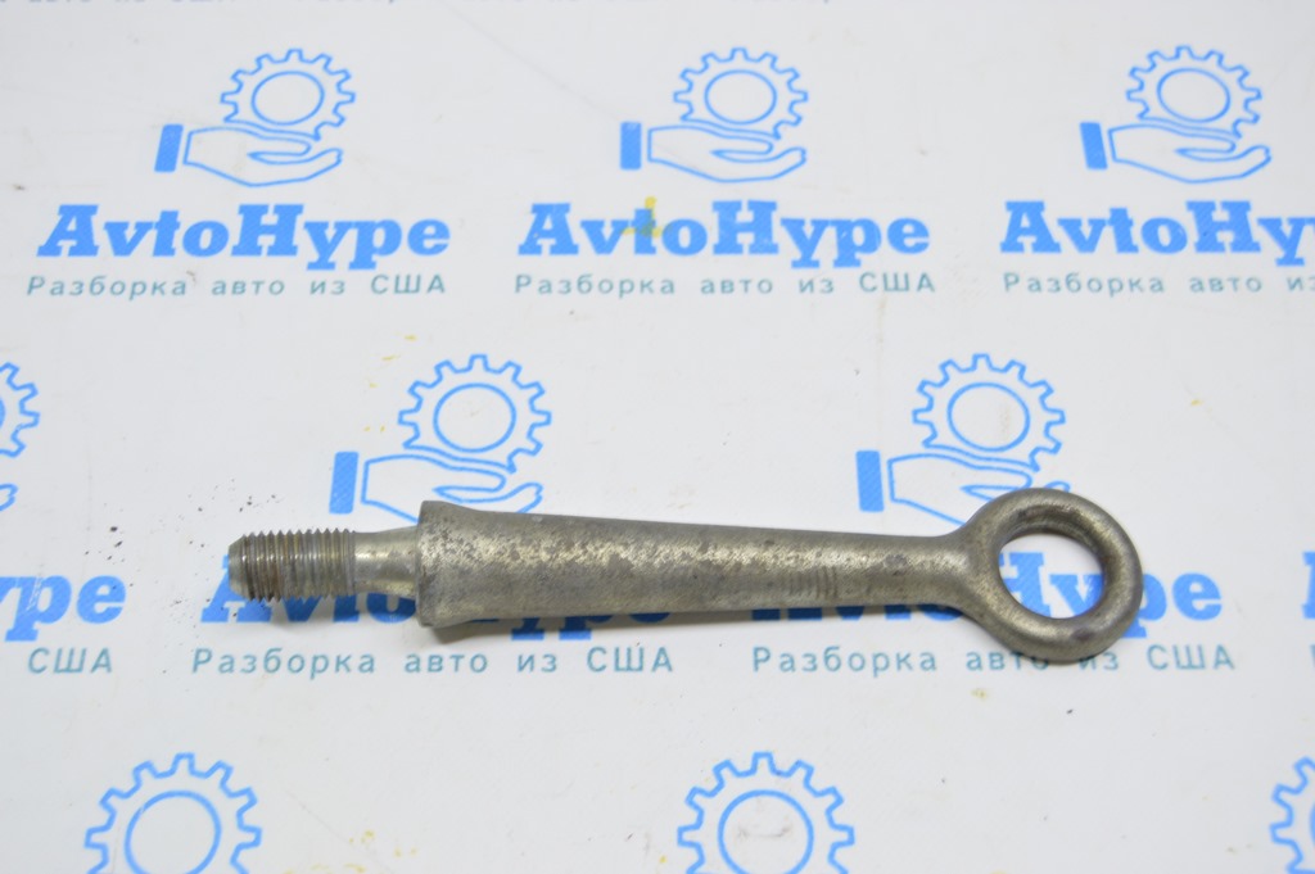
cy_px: 437
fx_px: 1642
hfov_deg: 43.6
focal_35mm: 45
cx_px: 658
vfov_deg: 29.8
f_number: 5.6
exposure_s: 1/20
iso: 400
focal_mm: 30
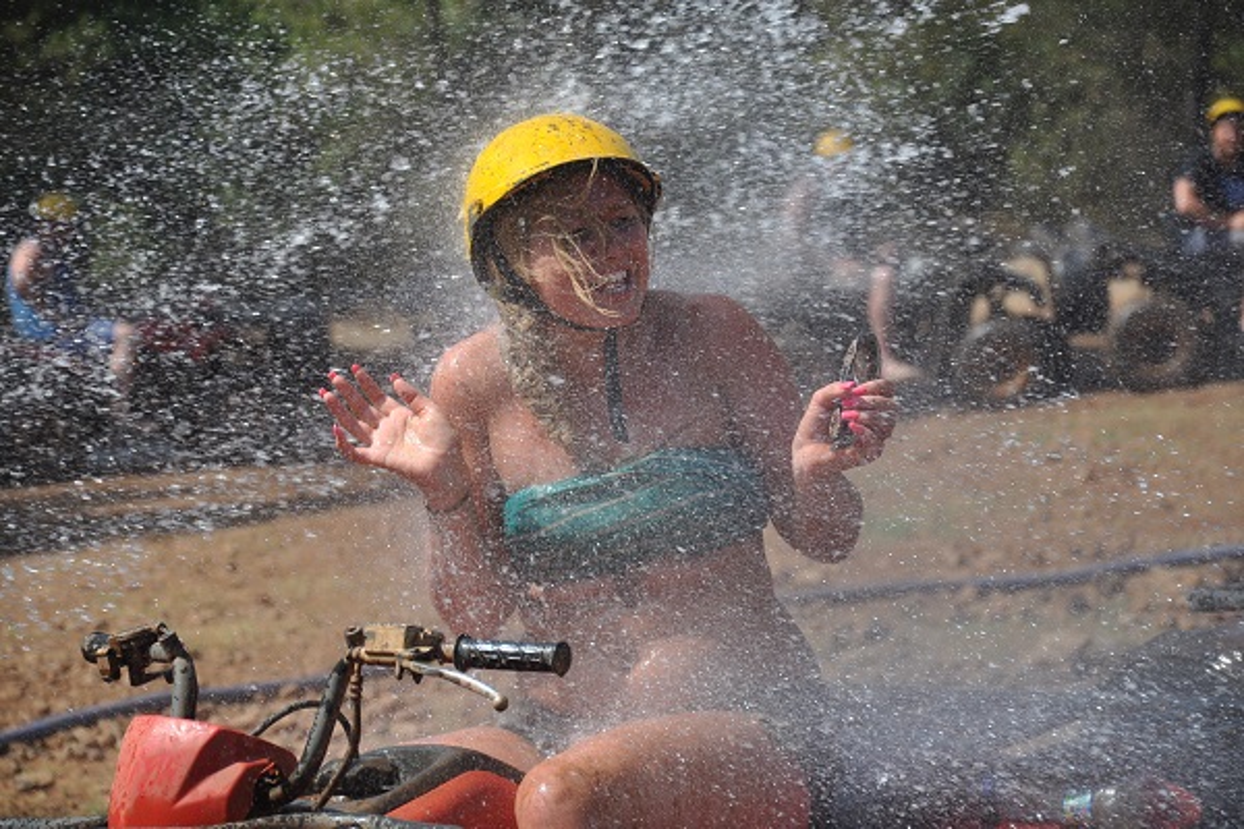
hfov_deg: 13.0
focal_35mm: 158
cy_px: 414
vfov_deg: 8.7
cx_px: 622
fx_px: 5442
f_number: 6.3
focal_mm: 105
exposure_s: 1/1600
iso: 400
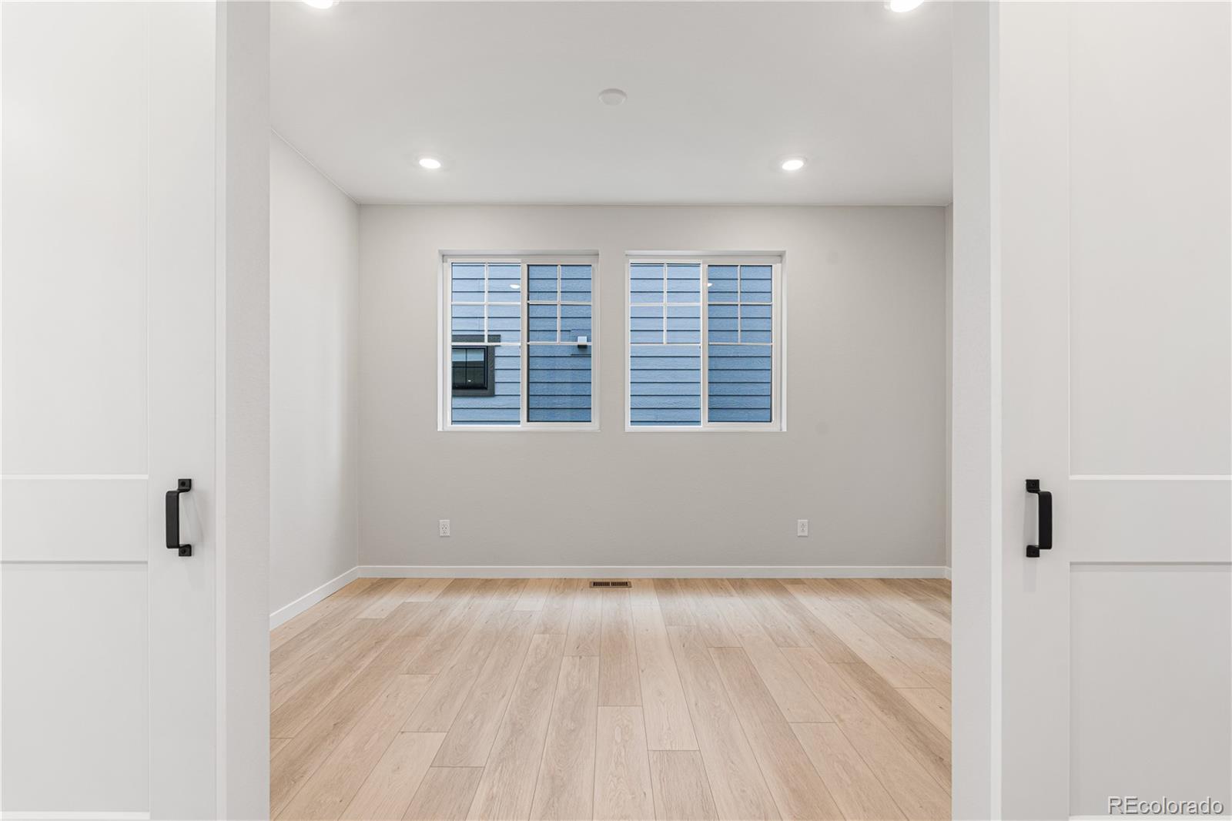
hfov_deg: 95.0
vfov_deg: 72.0
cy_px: 410
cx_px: 616
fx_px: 565
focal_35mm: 16
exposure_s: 1/4
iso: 100
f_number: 8
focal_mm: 16.5
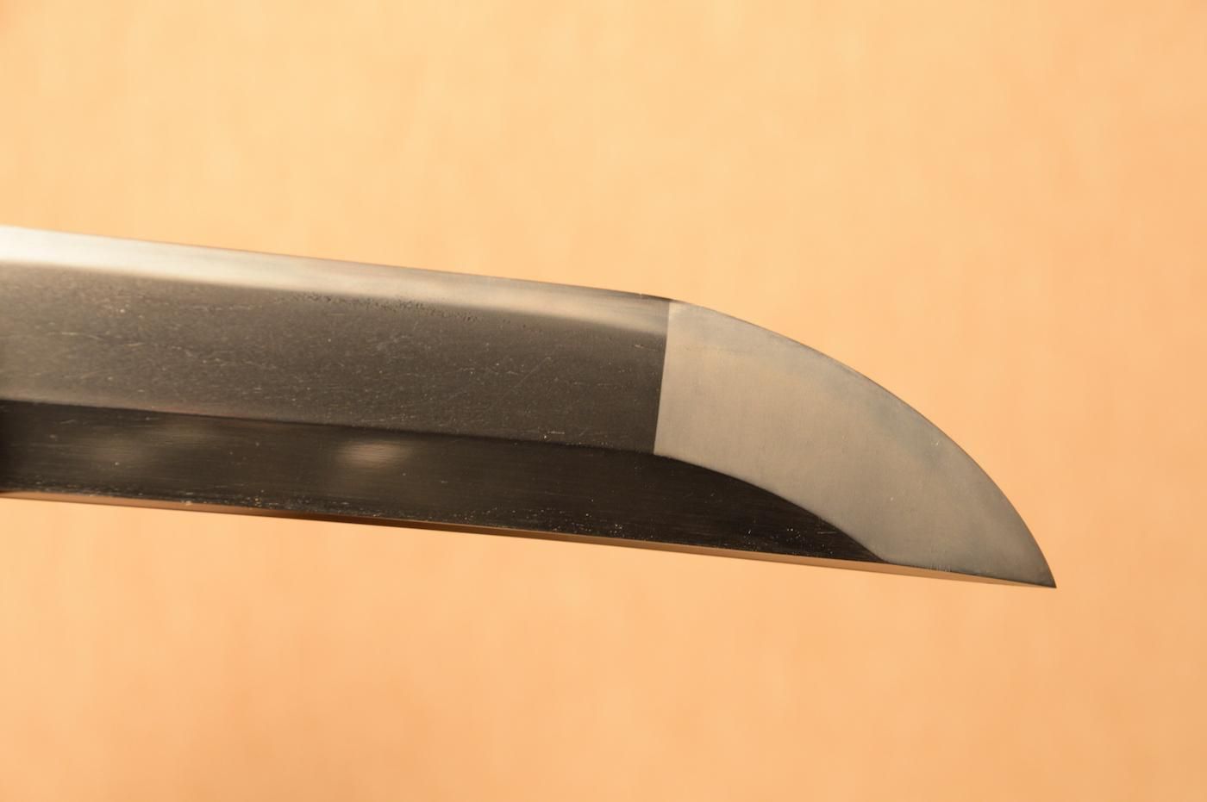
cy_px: 401
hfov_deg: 13.1
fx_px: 5276
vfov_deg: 8.7
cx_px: 604
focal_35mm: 158
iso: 400
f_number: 11
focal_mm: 105
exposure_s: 1/2
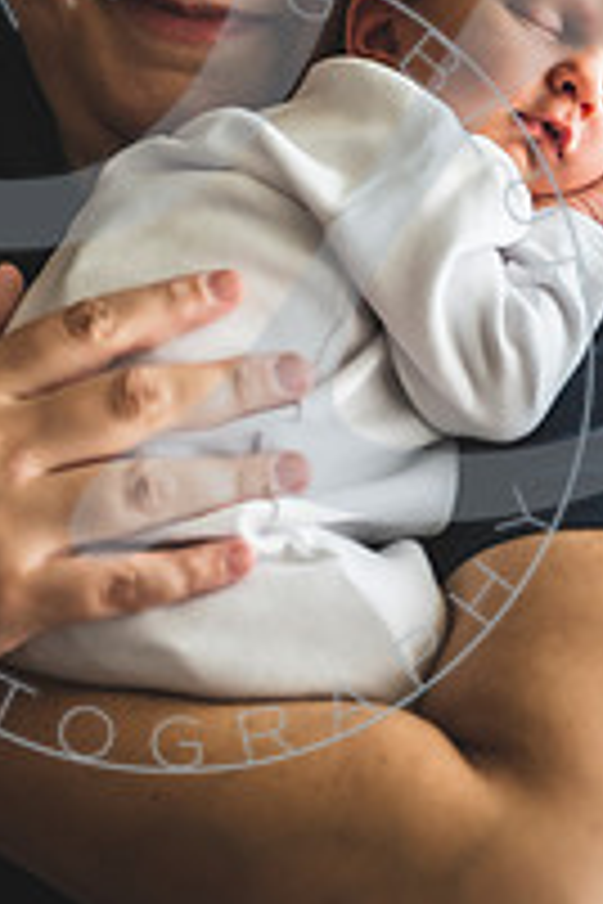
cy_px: 13
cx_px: 378
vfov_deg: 12.9
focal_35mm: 157
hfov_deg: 8.7
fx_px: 3944
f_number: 3.5
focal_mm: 70
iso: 250
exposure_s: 1/125
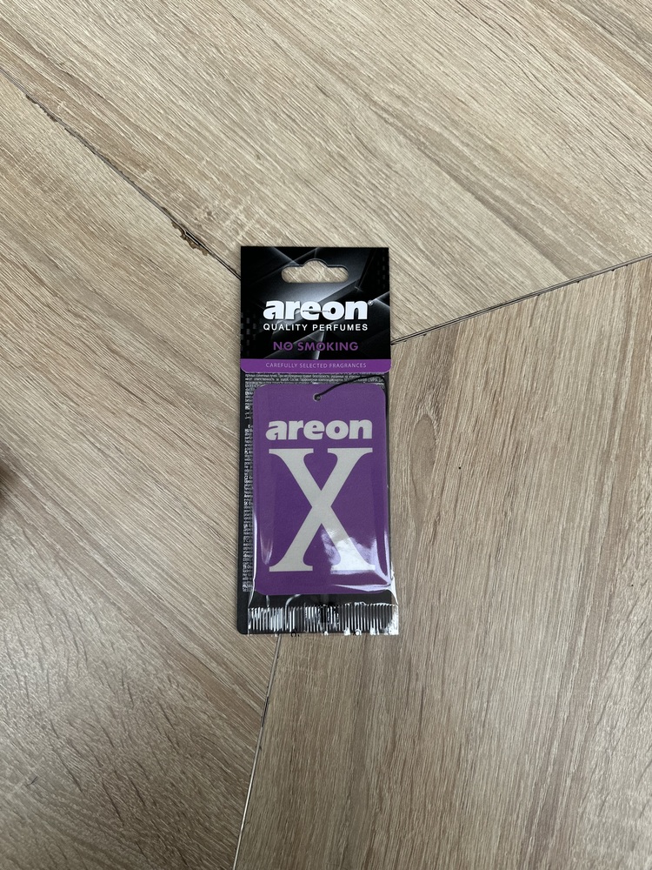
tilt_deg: -84.8
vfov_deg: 71.6
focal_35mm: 24
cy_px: 435
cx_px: 326
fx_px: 603
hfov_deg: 56.8
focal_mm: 6.86
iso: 80
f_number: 1.78
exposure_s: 1/773
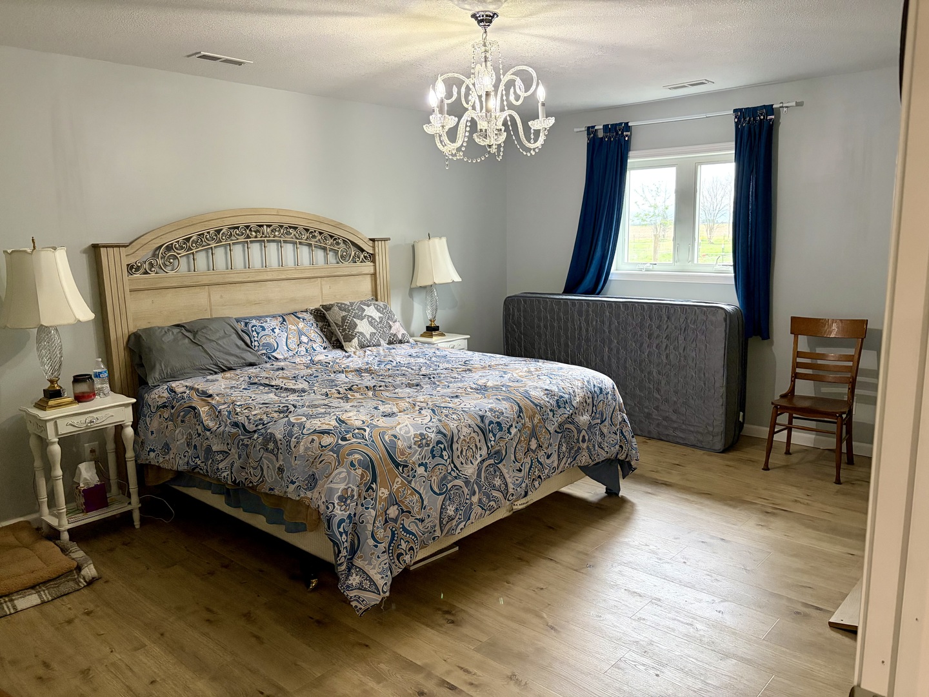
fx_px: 698
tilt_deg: -9.4
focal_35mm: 26
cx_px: 464
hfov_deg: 67.3
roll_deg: +1.2
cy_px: 348
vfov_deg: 53.1
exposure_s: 1/60
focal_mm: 5.96
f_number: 1.6
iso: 400
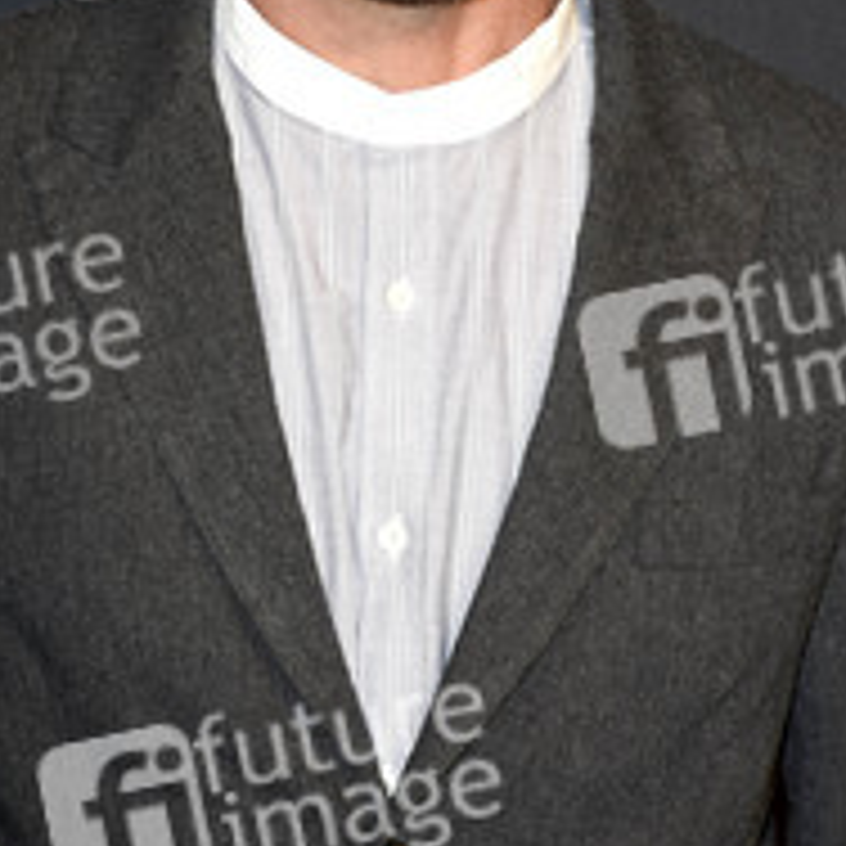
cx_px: 400
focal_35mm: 257
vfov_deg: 6.8
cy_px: 117
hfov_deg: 6.8
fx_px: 7103
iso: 400
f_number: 6.3
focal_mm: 95
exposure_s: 1/125
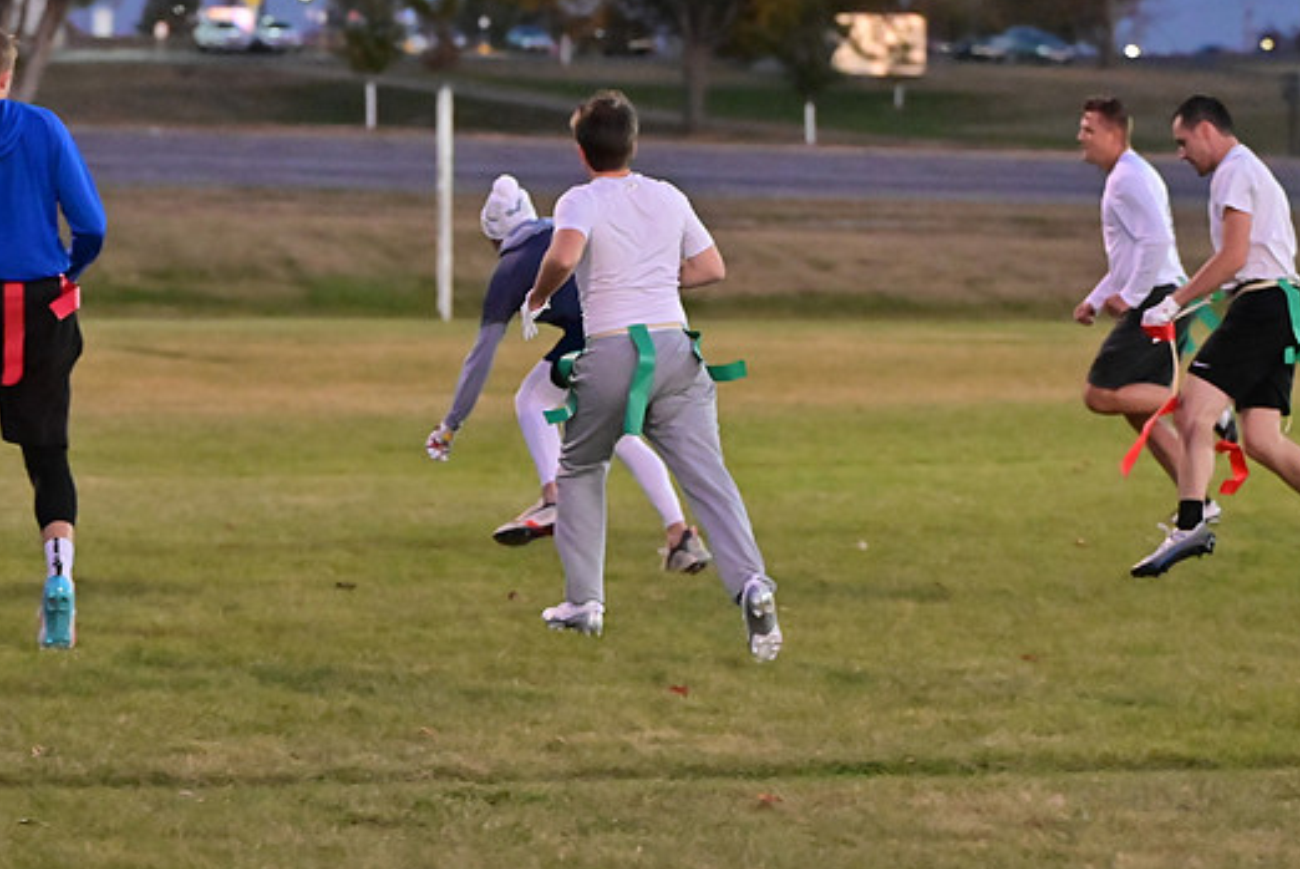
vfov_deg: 7.2
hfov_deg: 10.8
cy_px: 407
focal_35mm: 191
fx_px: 6903
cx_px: 603
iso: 6400
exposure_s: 1/500
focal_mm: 115
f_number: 4
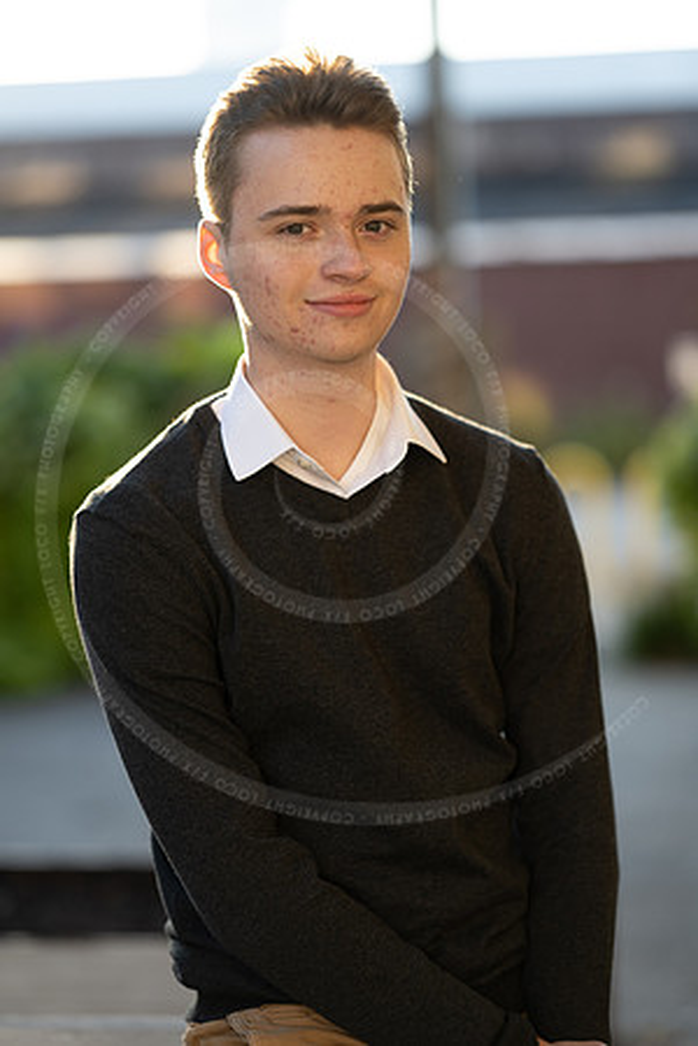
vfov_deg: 23.9
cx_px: 349
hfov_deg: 16.1
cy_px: 523
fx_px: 2472
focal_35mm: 85
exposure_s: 1/400
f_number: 1.8
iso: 200
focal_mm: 85
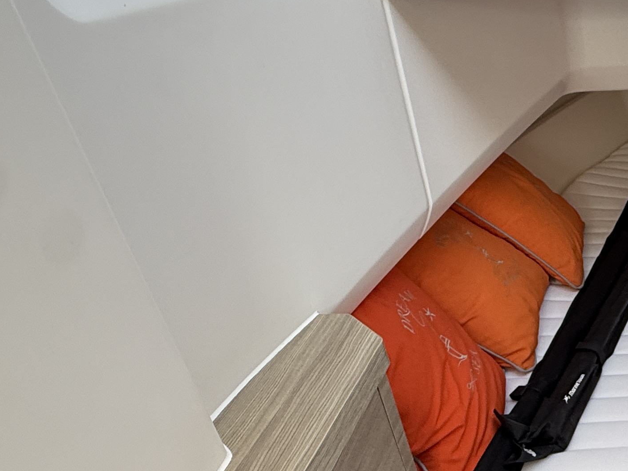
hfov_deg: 37.2
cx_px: 729
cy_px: 405
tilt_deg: -36.9
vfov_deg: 34.4
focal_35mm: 40
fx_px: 726
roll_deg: -2.0
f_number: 2.2
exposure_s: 1/99
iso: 80
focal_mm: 2.22
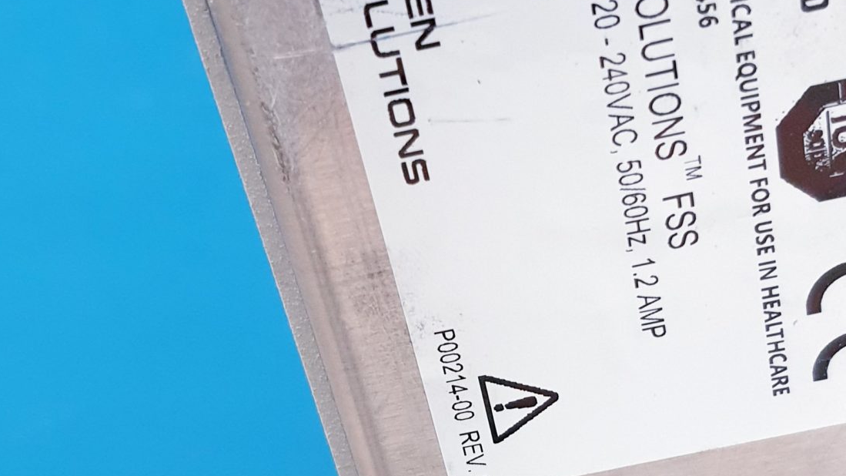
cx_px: 470
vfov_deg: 18.0
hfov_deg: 31.9
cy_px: 407
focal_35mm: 66
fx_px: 1480
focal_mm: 4.3
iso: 320
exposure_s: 1/50
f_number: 1.5
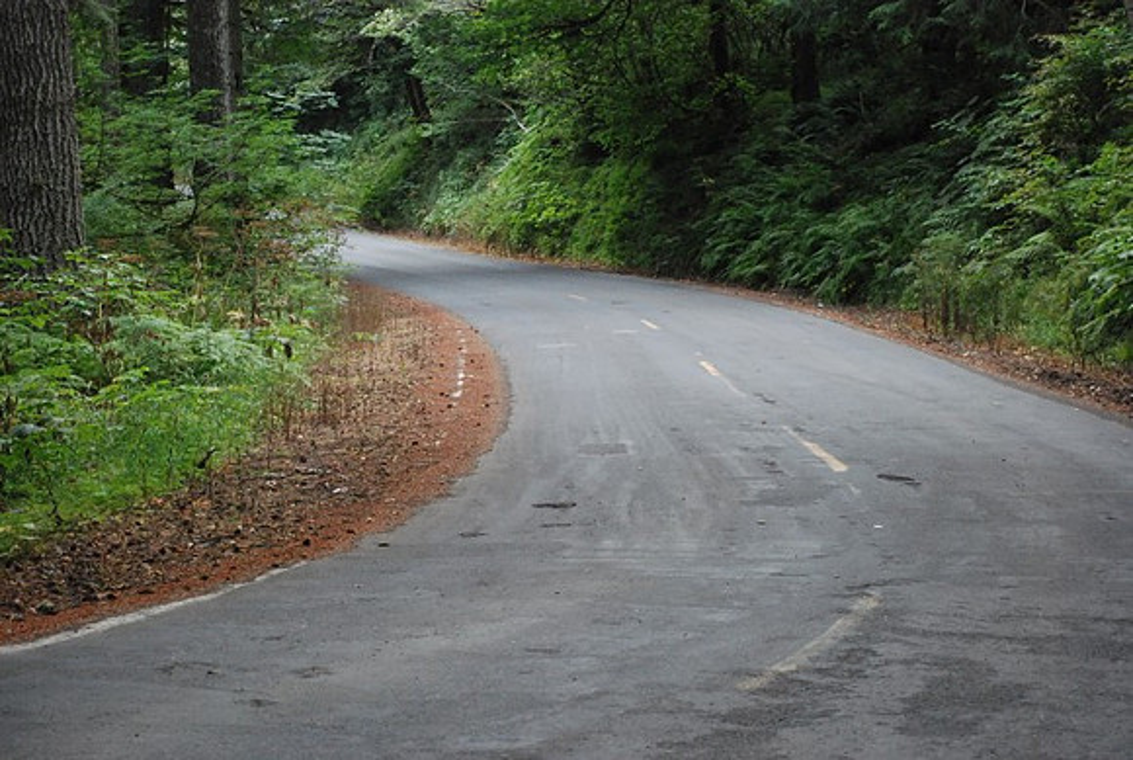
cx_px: 566
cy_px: 380
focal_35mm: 93
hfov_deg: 21.9
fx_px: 2932
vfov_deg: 14.8
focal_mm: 62
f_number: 5.3
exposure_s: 1/125
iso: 1600
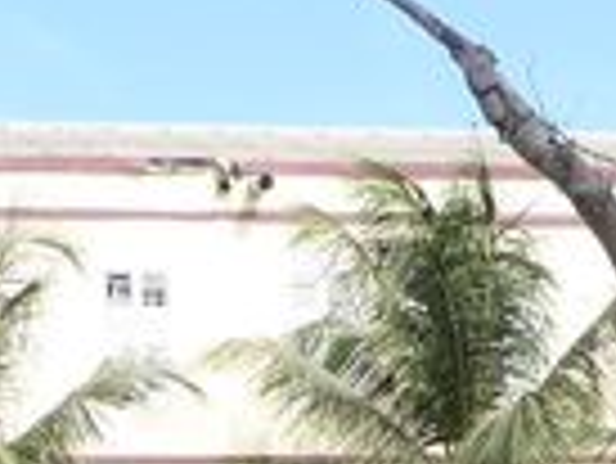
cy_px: 896
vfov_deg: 7.7
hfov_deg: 10.5
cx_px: -9
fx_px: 3331
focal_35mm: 187
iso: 80
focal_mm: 5.4
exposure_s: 1/400
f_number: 3.5
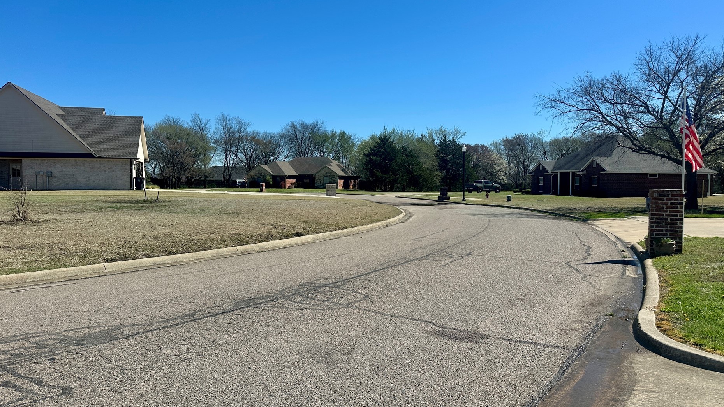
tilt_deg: -1.5
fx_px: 518
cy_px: 198
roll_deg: +0.0
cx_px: 361
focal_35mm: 27
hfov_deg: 69.9
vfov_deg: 42.9
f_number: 1.78
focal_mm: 6.86
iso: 80
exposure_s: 1/6211
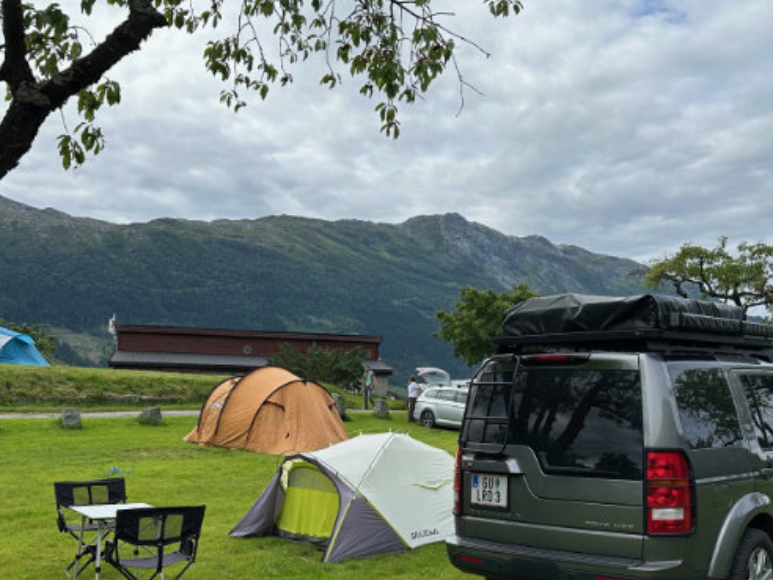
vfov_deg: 36.6
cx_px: 457
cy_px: 371
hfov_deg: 47.6
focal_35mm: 39
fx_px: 871
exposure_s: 1/4762
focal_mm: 6.9
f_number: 1.8
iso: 80
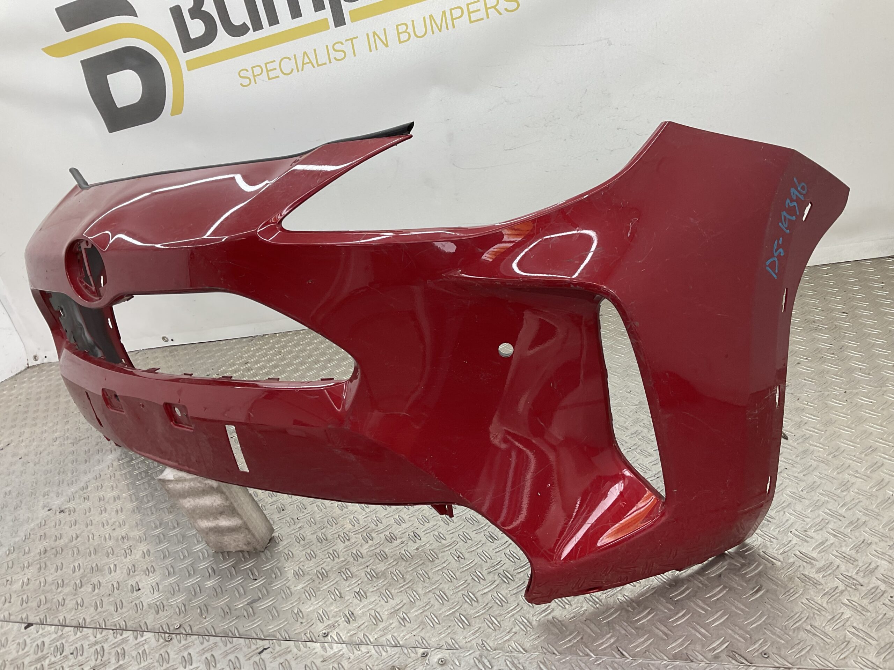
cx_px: 447
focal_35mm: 29
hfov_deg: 61.7
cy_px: 335
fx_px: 749
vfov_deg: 48.2
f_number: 1.8
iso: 25
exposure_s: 1/100
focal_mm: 3
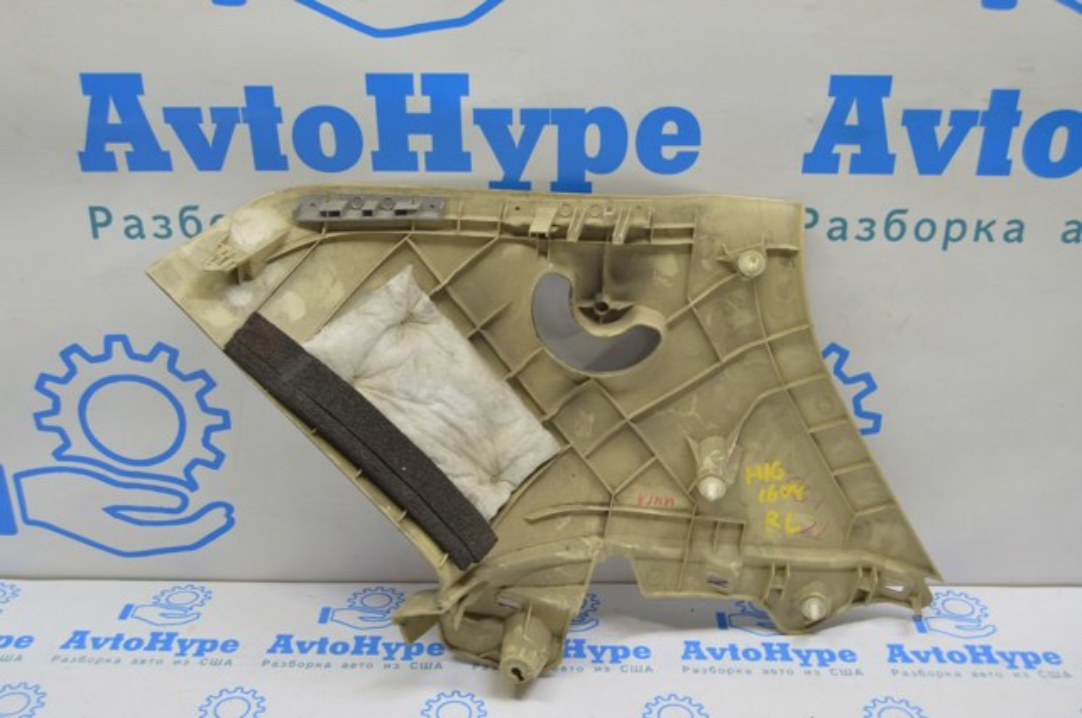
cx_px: 541
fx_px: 1171
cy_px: 359
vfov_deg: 34.1
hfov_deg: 49.6
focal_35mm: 39
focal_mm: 26
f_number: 5.6
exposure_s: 1/20
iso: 400
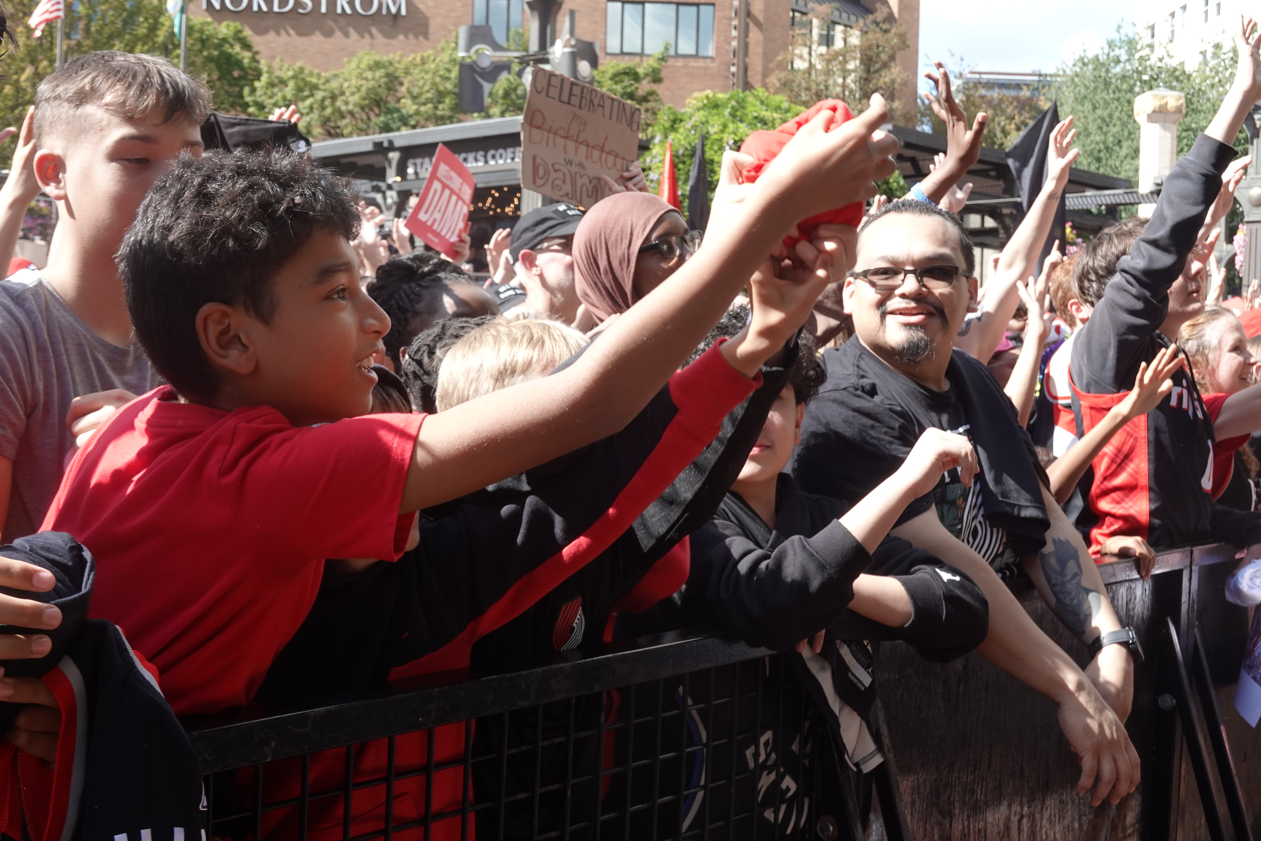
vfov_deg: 28.1
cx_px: 630
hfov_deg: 41.1
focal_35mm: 48
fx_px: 1681
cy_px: 420
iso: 250
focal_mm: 17.88
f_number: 4
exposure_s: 1/250
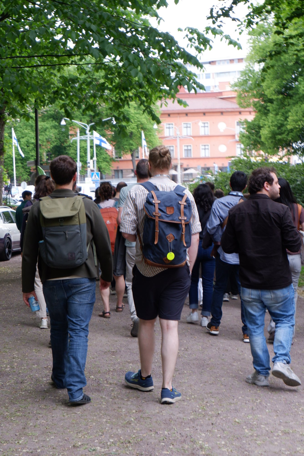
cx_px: 152
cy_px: 228
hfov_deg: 20.9
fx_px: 822
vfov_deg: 30.9
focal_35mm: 65
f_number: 5.6
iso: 640
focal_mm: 43.2
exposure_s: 1/100
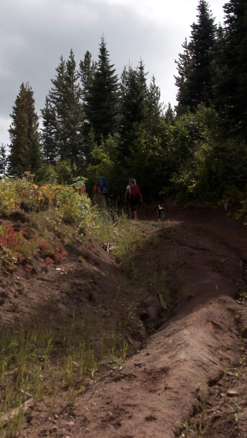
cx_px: 47
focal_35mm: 43
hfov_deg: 27.1
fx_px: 501
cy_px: 219
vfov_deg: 47.4
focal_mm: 18
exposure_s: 1/500
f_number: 4.5
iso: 100
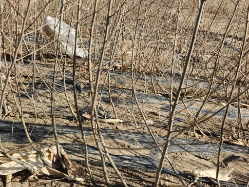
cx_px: 82
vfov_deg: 39.4
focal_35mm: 36
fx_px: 259
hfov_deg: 50.4
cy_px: 73
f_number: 1.6
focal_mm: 6.06
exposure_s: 1/2374
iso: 50
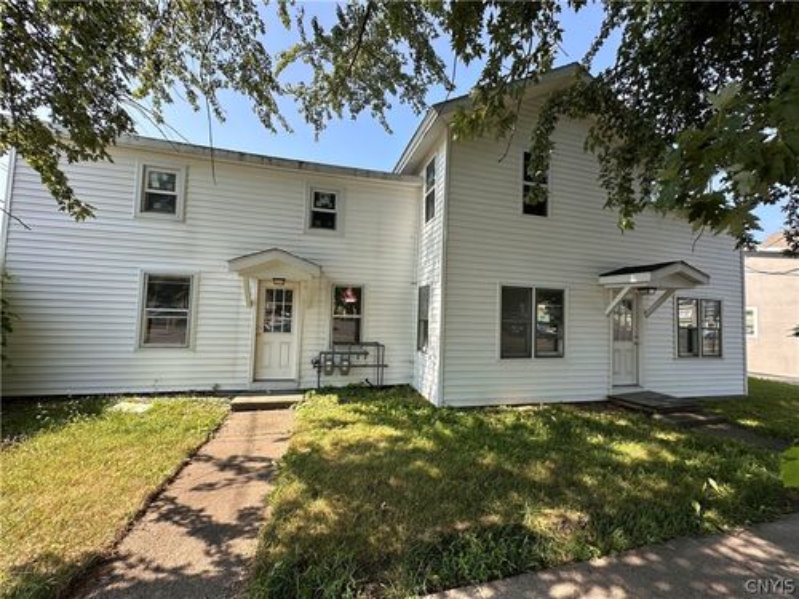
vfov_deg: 85.7
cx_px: 400
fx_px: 323
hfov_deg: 102.1
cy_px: 300
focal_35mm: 14
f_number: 2.2
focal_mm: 2.22
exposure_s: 1/615
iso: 40
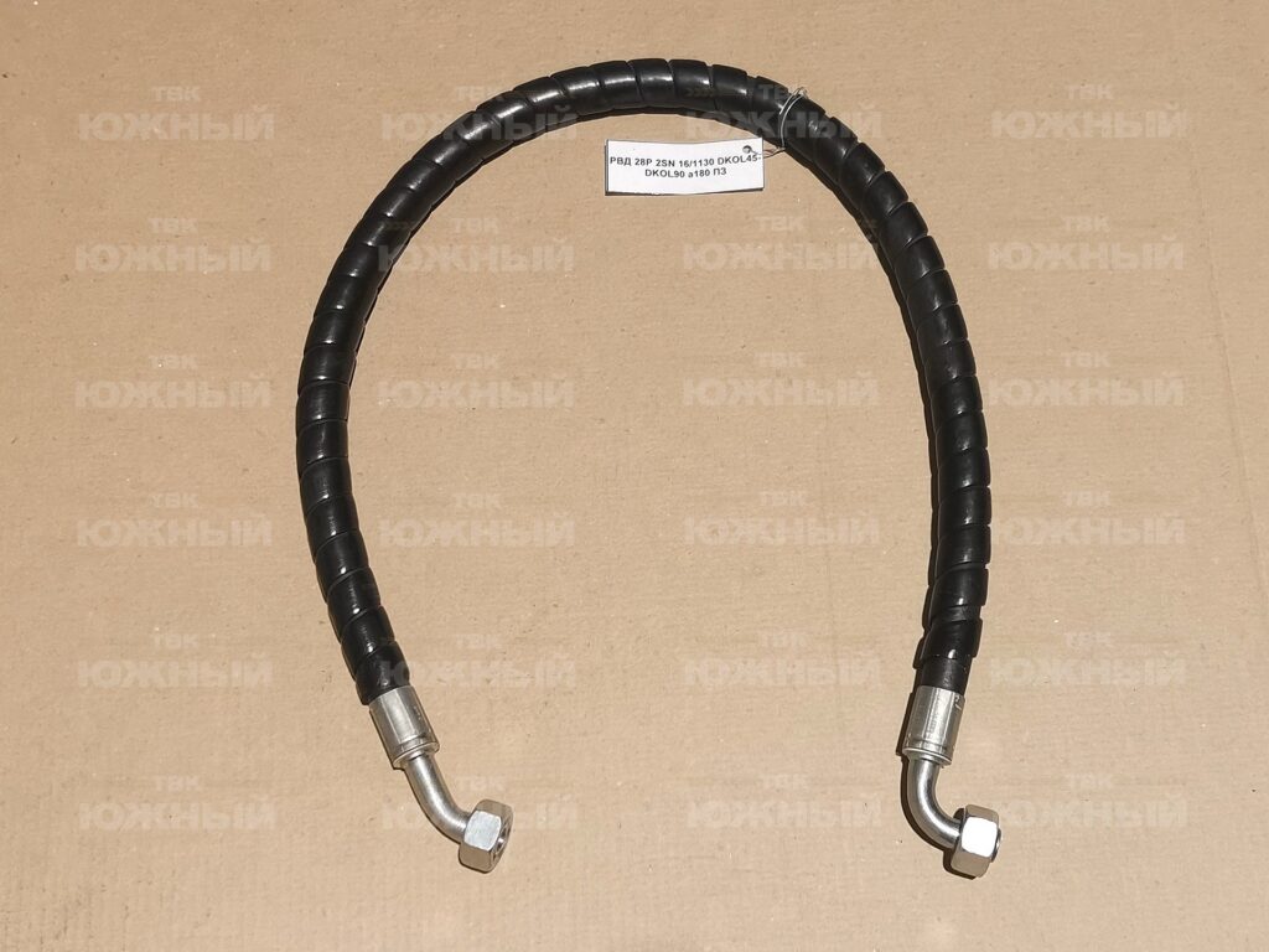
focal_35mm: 26
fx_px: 953
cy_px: 476
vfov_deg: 53.1
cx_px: 634
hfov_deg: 67.3
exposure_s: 1/100
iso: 320
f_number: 1.4
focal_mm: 4.66
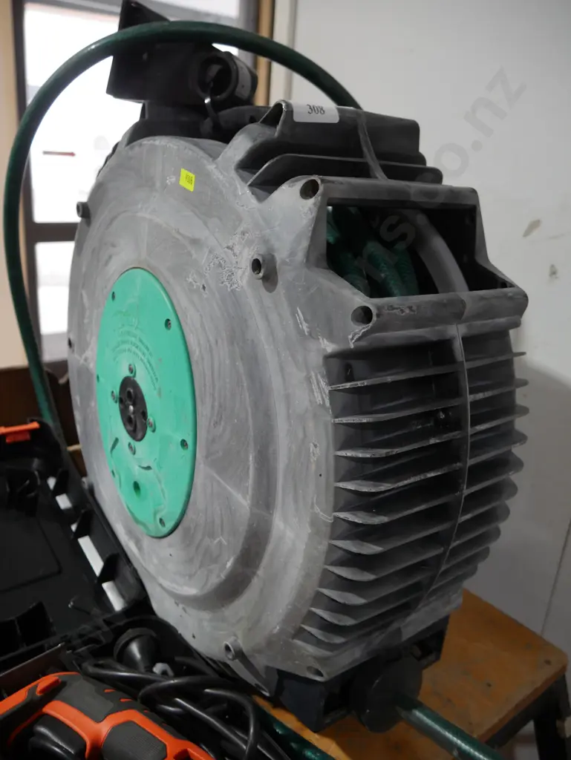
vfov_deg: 63.4
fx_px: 615
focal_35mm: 28
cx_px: 286
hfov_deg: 49.8
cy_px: 380
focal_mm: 14
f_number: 3.5
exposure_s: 1/60
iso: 800
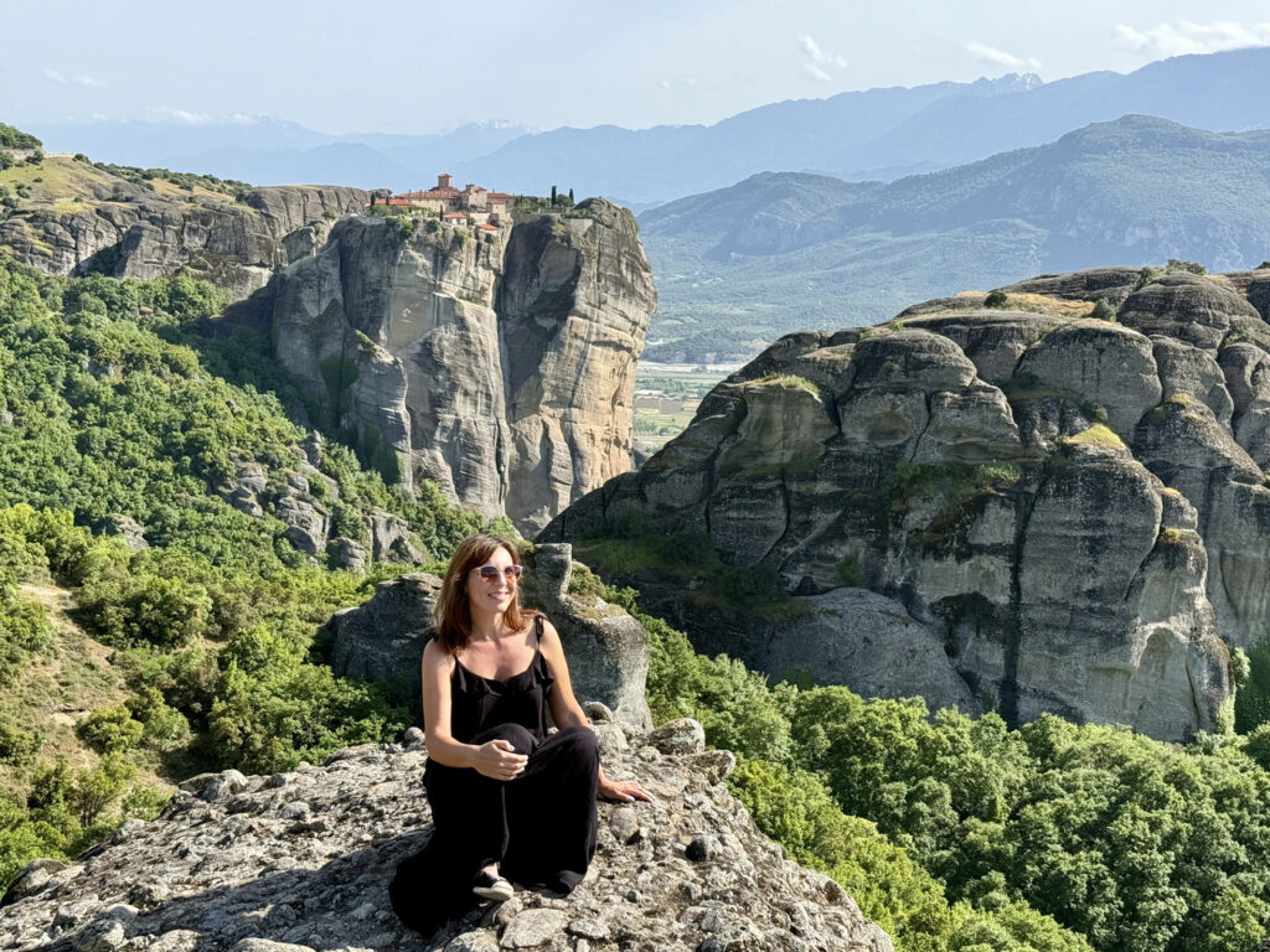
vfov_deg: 30.3
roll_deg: -1.8
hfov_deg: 39.7
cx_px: 635
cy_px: 476
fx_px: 1761
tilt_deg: -8.5
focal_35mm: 48
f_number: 1.78
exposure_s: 1/2342
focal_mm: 6.76
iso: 80
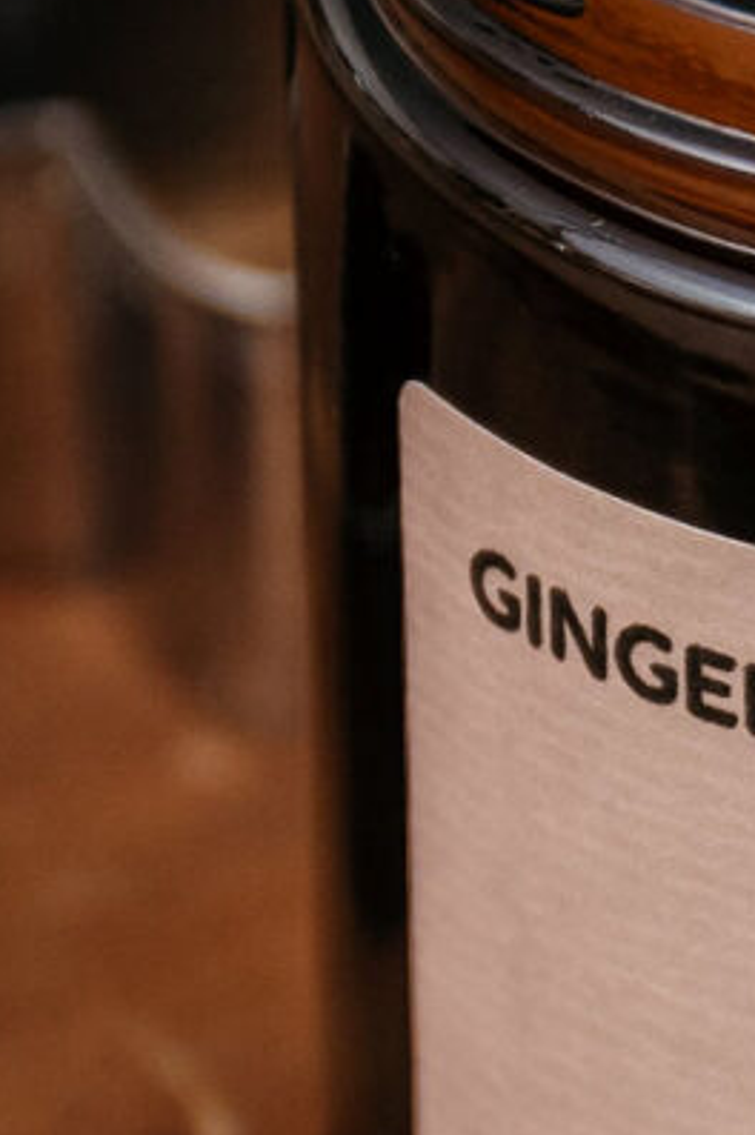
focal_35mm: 692
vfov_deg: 3.0
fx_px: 21806
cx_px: 1923
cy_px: 781
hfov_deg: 2.0
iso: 200
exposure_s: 1/200
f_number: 2.8
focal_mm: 70
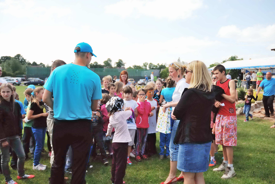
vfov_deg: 40.1
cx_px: 138
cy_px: 92
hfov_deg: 57.2
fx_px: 252
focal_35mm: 33
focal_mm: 22
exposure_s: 1/1000
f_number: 3.8
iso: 250
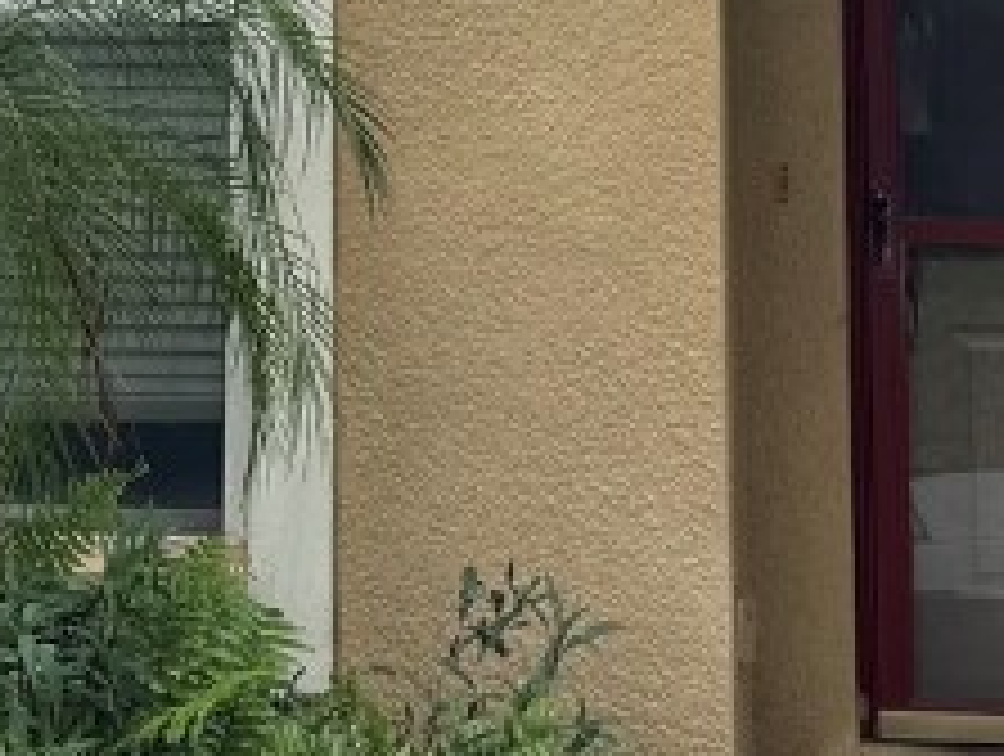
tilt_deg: +8.1
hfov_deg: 17.8
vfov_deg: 12.5
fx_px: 3196
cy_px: -526
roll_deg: -0.1
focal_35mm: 110
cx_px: 392
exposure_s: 1/1488
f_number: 1.78
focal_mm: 6.76
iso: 80
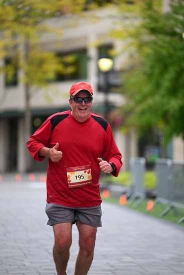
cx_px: 92
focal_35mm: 200
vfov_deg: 10.3
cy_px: 138
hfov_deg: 6.9
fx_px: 1532
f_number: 2.8
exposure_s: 1/1600
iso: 640
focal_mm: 200
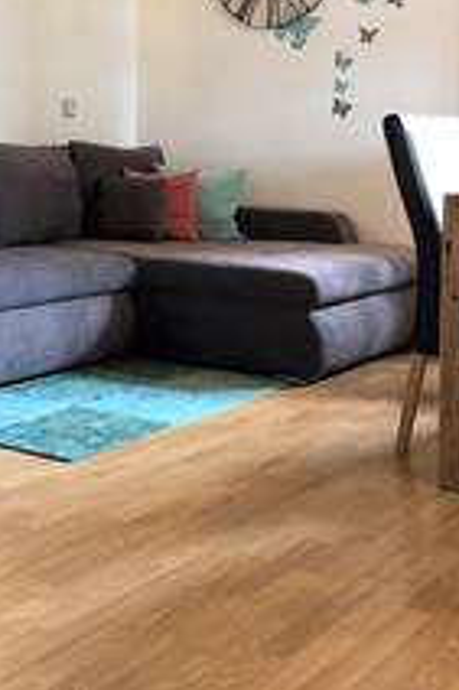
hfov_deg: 24.5
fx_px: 1054
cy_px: 212
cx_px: 176
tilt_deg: -3.9
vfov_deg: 35.8
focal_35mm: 55
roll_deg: -0.7
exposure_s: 1/17
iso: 64
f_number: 1.8
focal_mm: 4
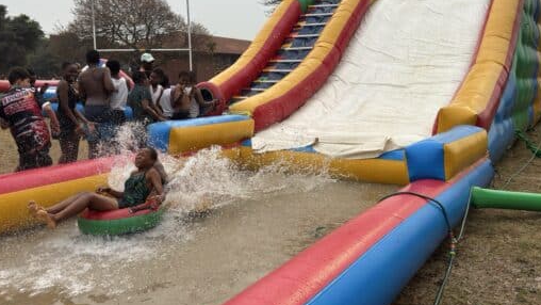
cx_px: 268
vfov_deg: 30.4
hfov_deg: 51.6
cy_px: 135
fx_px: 560
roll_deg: +1.2
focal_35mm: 39
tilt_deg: -6.5
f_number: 1.78
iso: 100
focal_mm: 6.76
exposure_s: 1/2717
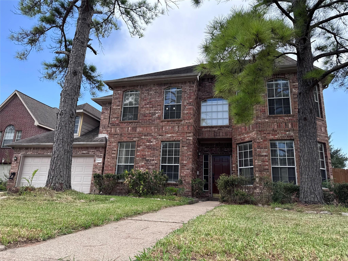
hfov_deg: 71.6
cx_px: 174
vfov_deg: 56.8
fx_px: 241
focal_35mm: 24
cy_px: 130
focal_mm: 6.76
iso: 80
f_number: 1.78
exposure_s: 1/1238
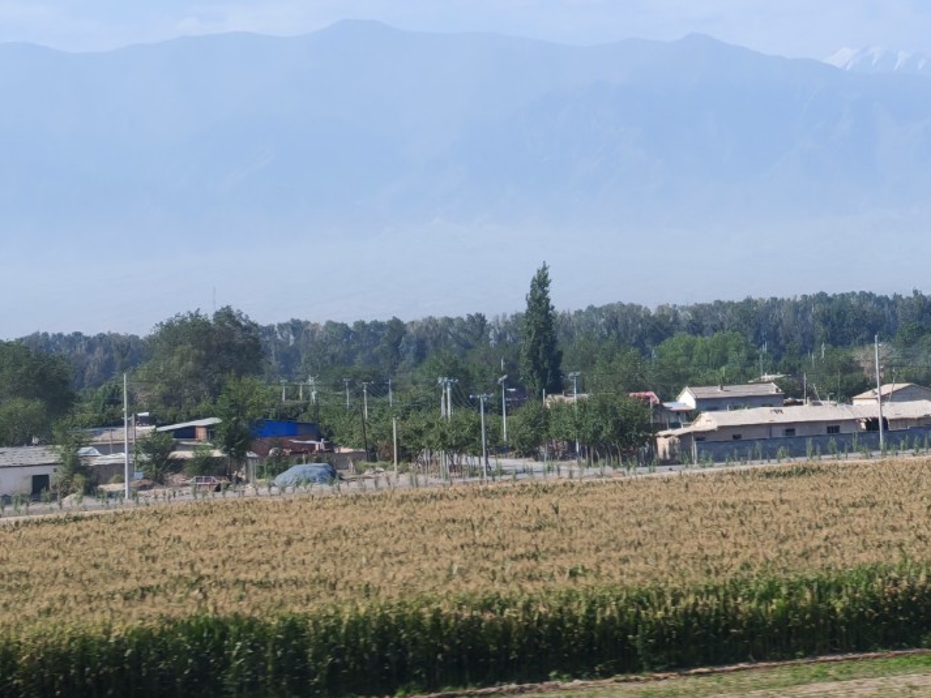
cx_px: 815
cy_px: 244
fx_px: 2851
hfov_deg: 18.3
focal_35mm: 106
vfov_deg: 13.9
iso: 50
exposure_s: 1/270
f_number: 1.95
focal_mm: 5.52
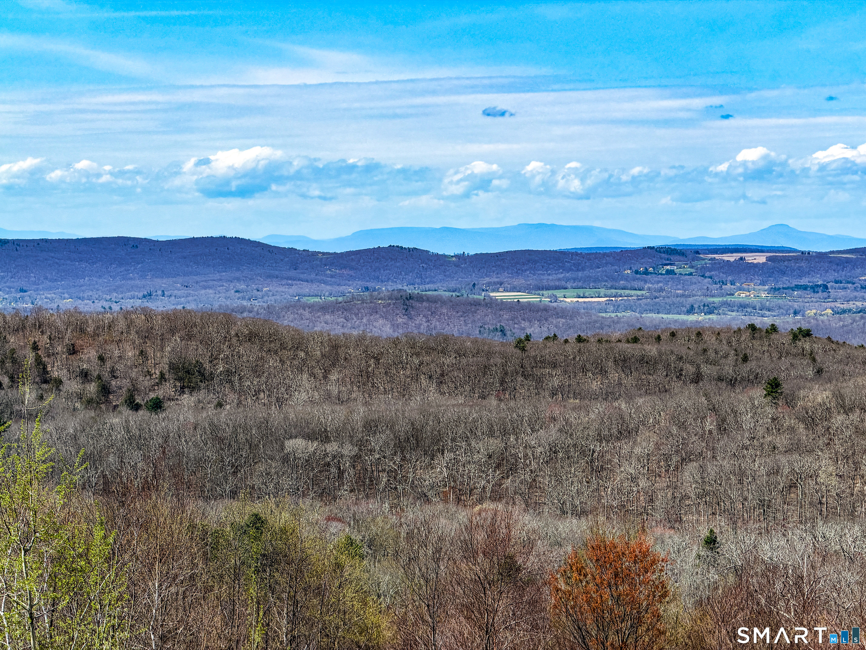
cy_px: 325
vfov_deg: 14.8
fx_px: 2502
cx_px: 433
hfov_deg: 19.6
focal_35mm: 100
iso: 25
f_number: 2.8
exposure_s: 1/640
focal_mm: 16.89
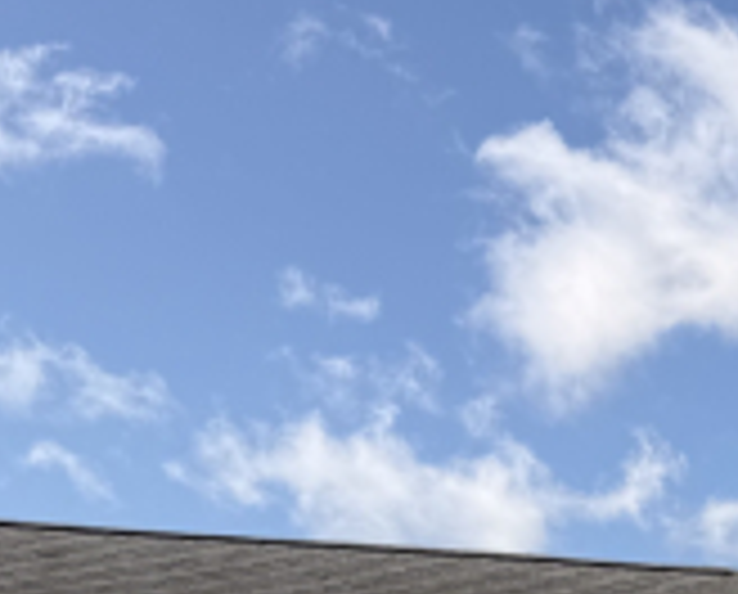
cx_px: 1258
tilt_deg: +3.8
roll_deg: -0.1
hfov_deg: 17.1
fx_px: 2080
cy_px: 846
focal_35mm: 95
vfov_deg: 15.2
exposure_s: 1/3759
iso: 80
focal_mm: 6.76
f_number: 1.78
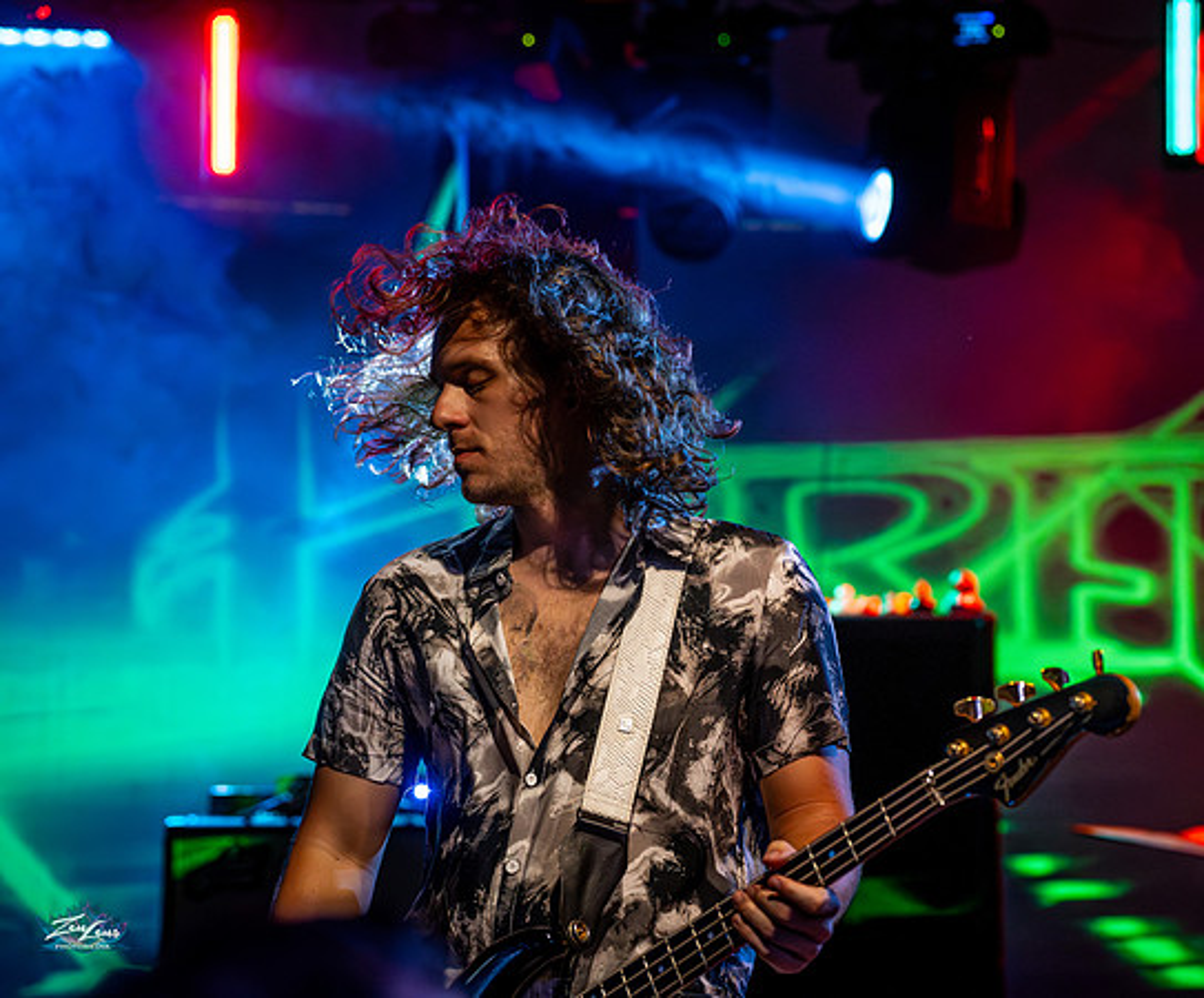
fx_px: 3616
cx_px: 728
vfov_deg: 15.7
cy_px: 499
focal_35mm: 100
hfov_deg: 18.9
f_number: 2.8
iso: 10000
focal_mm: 87
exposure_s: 1/800
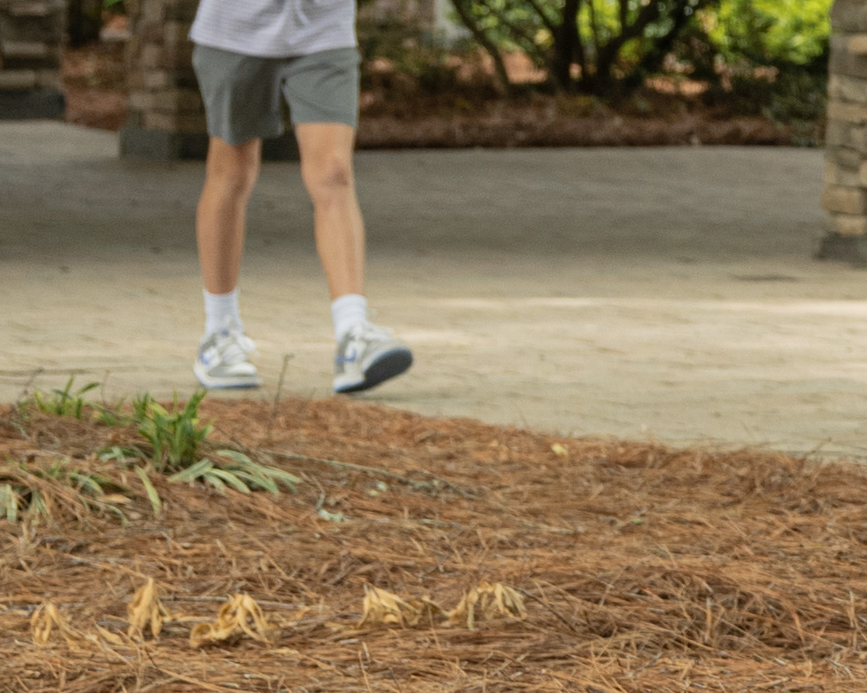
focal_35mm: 220
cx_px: 2485
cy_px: -76
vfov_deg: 7.0
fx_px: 5644
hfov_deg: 7.8
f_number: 4
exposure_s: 1/160
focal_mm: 31
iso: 200
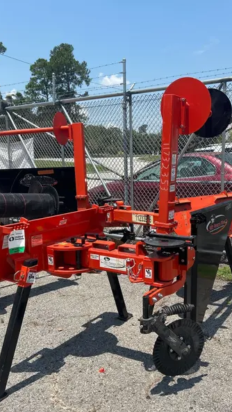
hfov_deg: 33.6
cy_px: 232
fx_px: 382
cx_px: 142
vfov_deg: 56.4
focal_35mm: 35
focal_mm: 5.7
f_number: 1.5
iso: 50
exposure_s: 1/3571
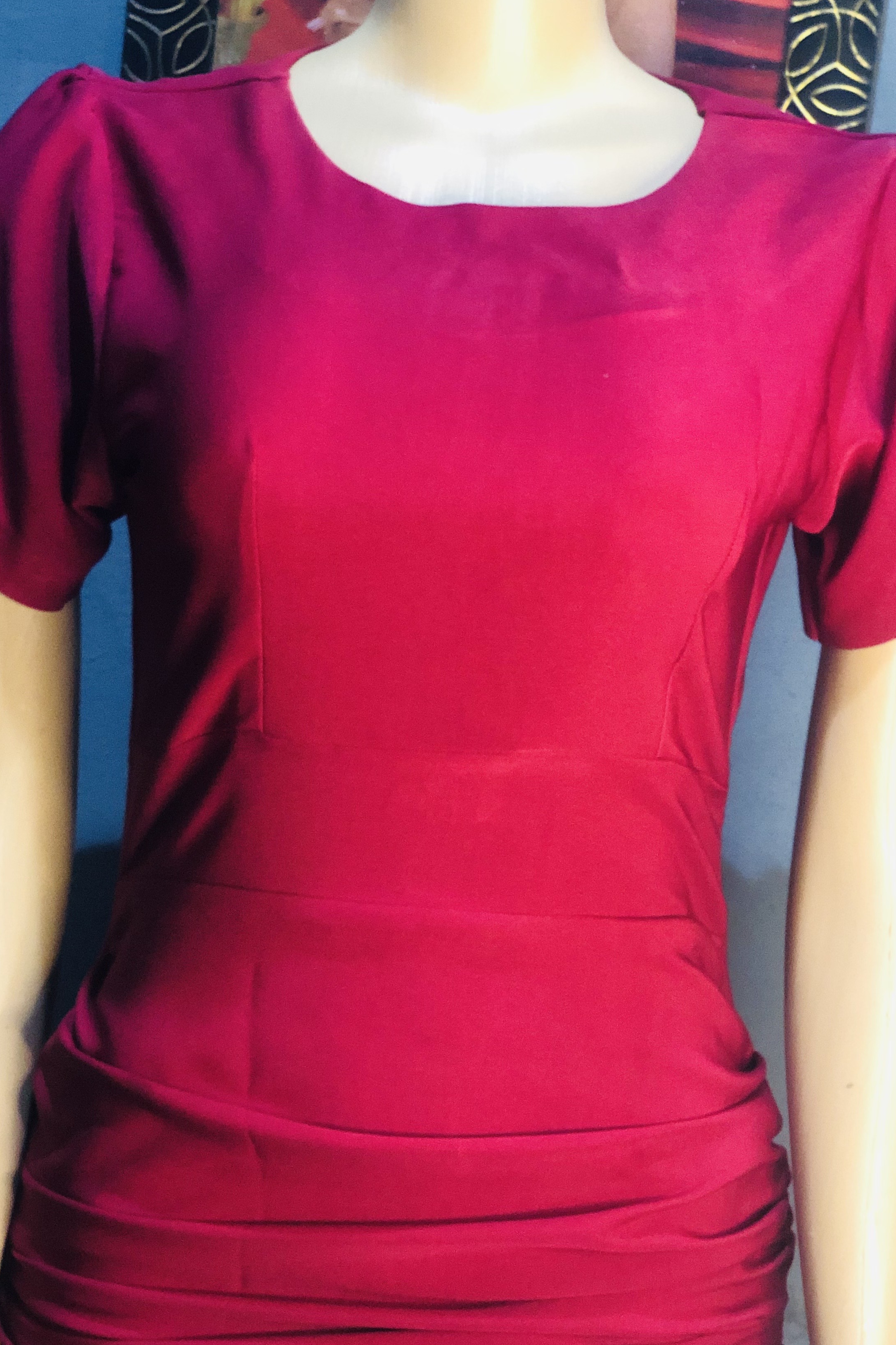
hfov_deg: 20.3
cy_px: 803
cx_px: 418
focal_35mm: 67
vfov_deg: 30.0
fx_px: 2501
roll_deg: -4.4
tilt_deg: -11.1
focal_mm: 6
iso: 160
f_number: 2.4
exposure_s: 1/8
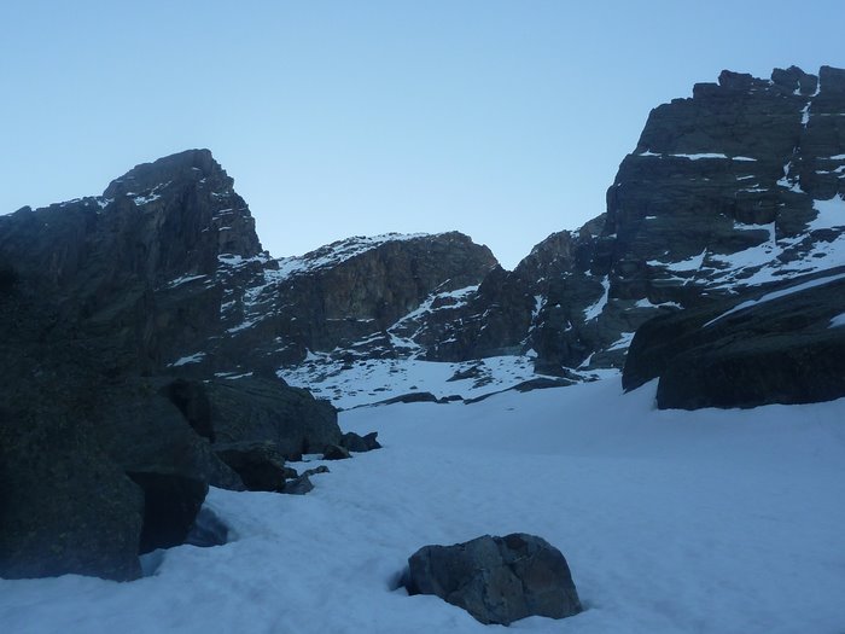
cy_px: 317
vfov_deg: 36.0
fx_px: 976
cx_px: 422
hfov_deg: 46.8
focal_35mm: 40
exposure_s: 1/200
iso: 80
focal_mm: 4.9
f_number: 3.3
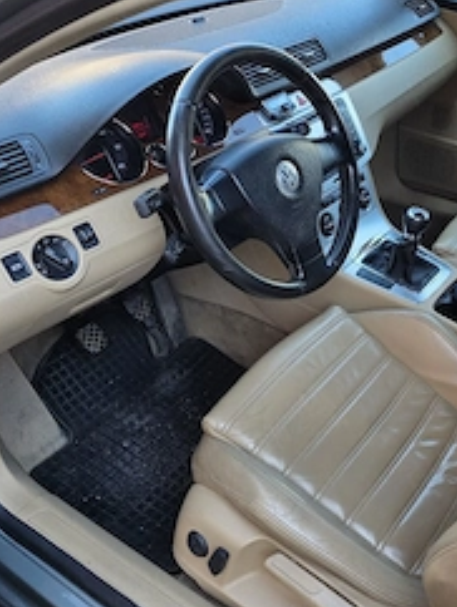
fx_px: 668
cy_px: 263
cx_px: 339
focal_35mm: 38
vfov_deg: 48.8
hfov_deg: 36.9
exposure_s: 1/182
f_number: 1.7
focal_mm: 6.3
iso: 40
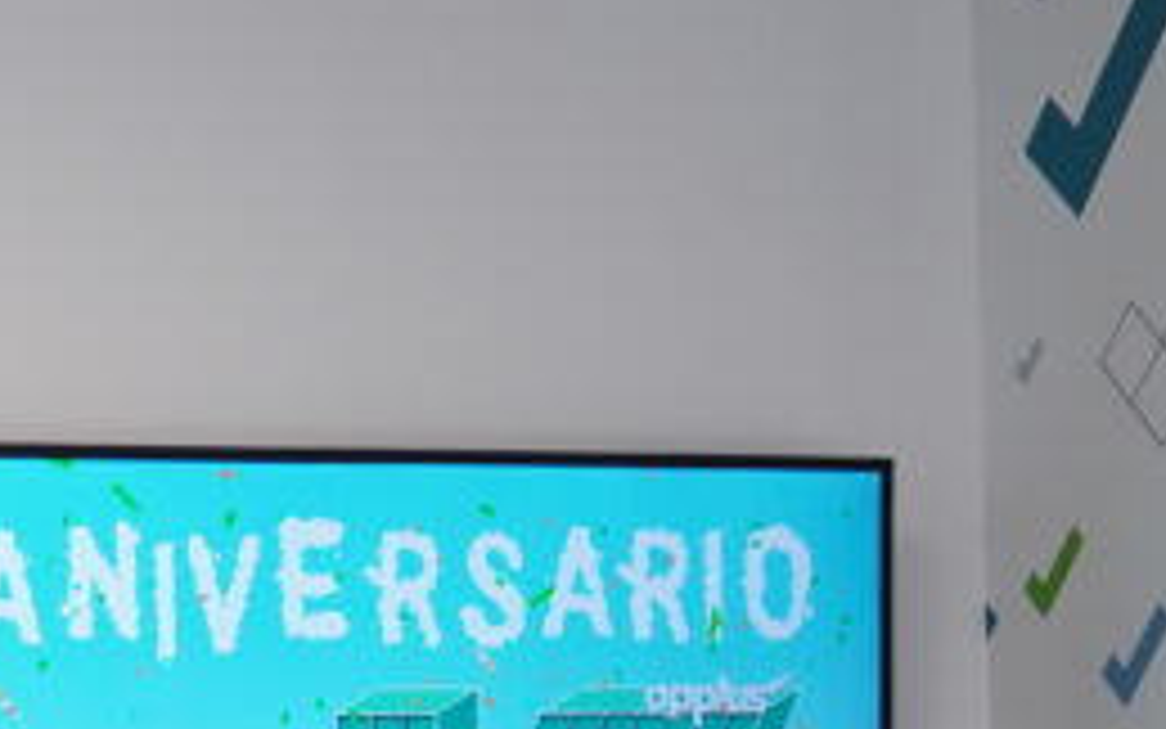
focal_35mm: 109
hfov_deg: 18.5
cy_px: 1262
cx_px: -81
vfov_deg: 11.3
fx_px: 3464
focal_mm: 18
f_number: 4
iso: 500
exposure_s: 1/160
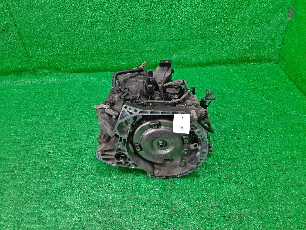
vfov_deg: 53.1
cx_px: 153
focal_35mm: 26
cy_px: 115
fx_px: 230
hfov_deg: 67.3
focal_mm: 3.93
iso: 92
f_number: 1.7
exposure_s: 1/50
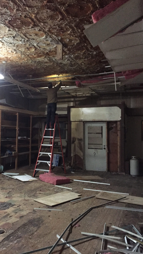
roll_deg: -0.2
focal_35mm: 32
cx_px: 48
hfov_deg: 36.3
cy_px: 126
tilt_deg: +2.4
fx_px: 216
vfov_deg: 61.0
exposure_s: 1/15
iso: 400
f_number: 2.2
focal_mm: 4.15
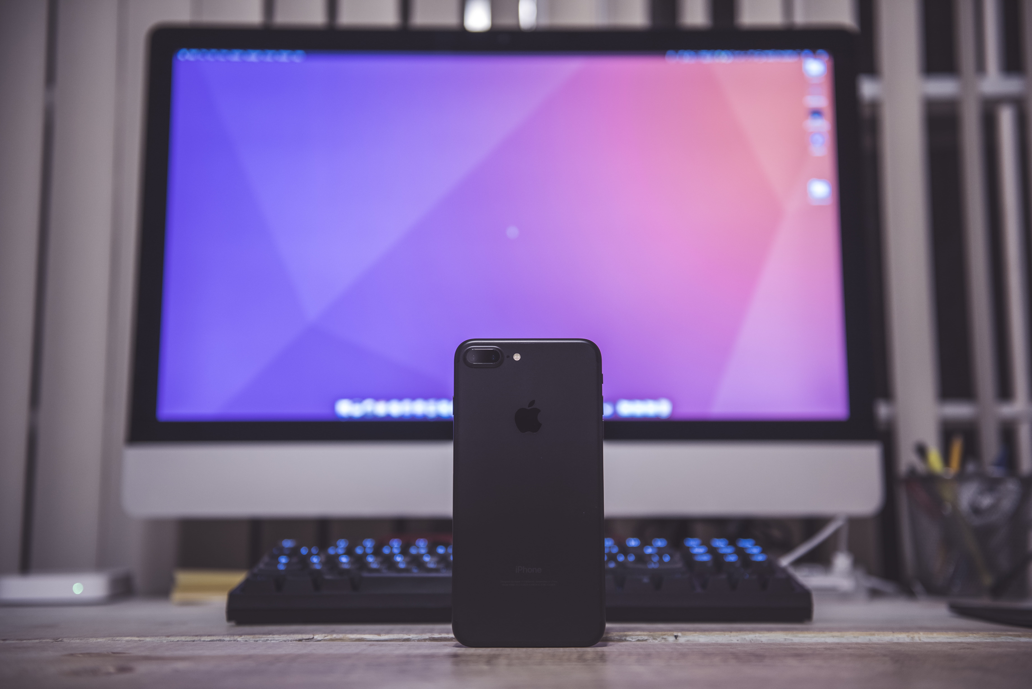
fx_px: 1290
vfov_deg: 29.9
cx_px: 516
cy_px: 344
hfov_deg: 43.6
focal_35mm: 45
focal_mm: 45
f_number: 2.8
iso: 400
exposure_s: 1/60
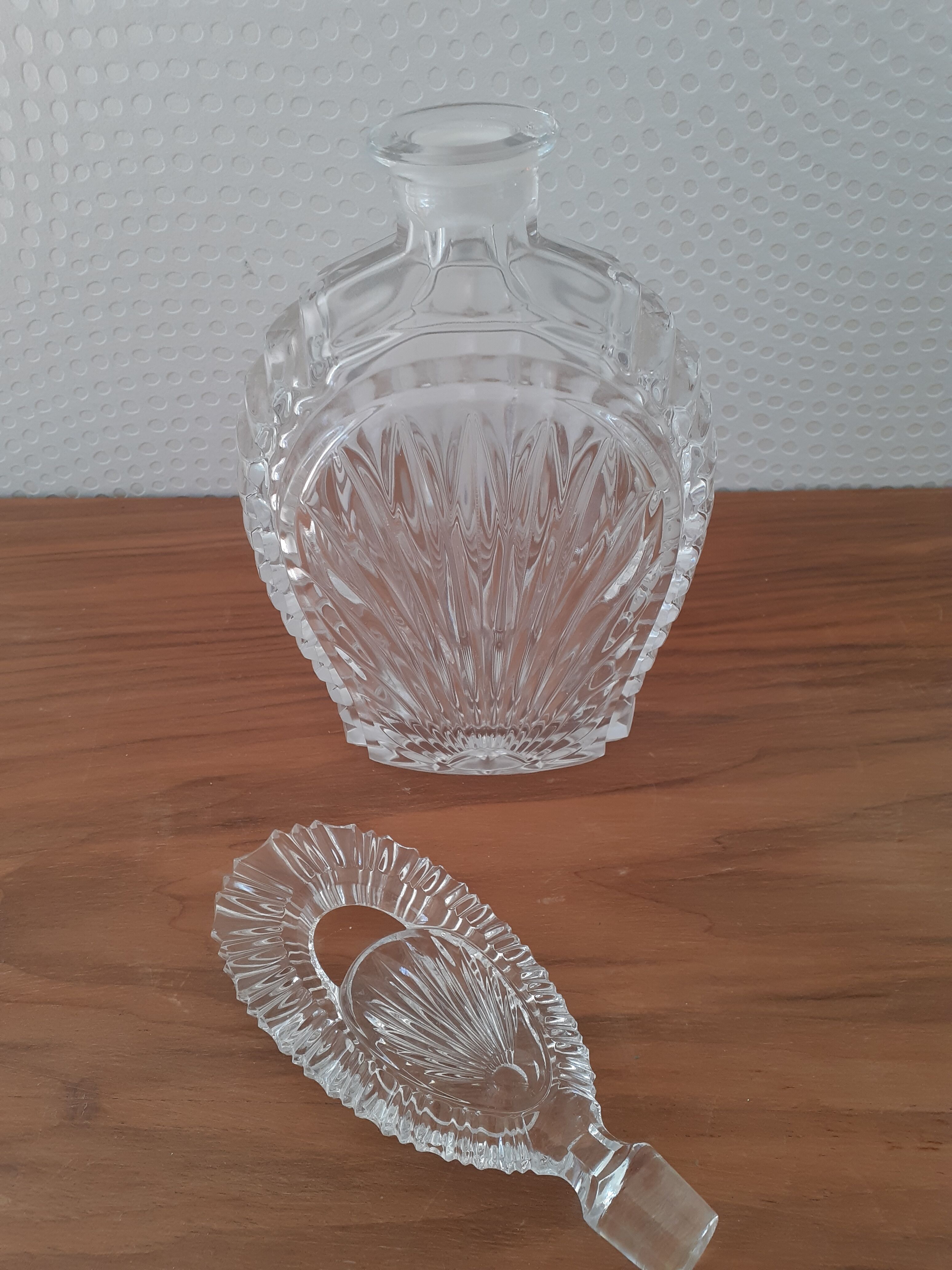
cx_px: 476
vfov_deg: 65.3
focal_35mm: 27
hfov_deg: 51.4
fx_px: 990
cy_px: 635
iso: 64
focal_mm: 3.6
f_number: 1.9
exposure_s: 1/100
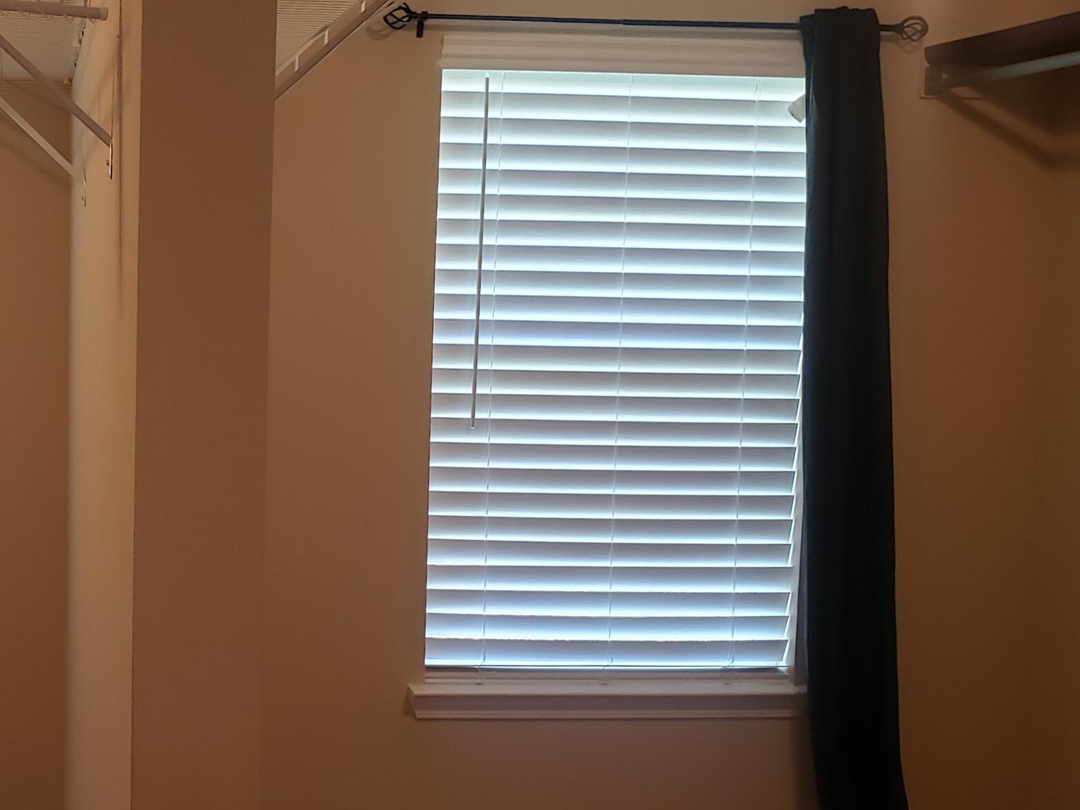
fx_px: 1560
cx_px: 107
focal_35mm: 50
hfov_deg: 35.9
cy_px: 427
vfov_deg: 29.1
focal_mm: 4.3
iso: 250
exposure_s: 1/60
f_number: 2.4
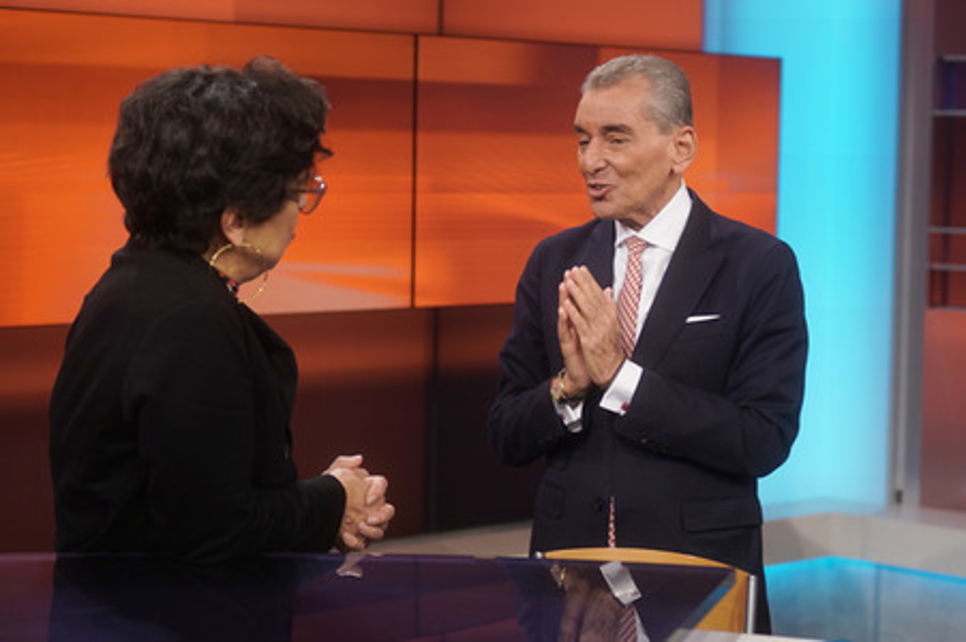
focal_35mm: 45
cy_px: 321
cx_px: 483
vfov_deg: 29.8
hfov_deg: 43.6
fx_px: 1207
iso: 160
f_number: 1.4
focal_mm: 30
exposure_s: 1/80
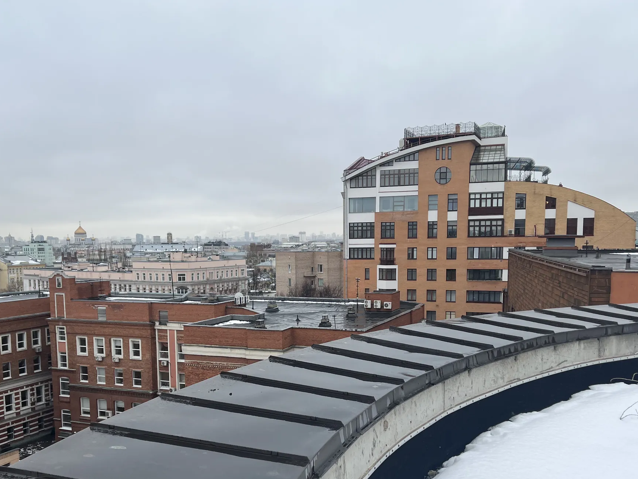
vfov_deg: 39.2
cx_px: 304
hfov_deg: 51.3
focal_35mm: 36
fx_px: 664
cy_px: 319
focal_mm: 5.7
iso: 50
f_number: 1.5
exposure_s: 1/1124
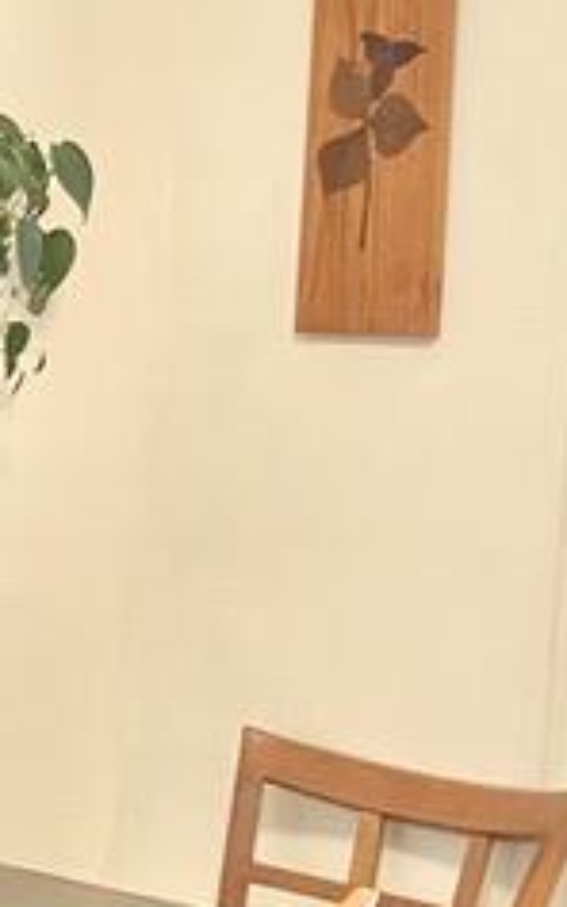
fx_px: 2944
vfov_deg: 17.5
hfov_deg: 8.6
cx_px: -1295
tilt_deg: -5.8
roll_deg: -2.2
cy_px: 639
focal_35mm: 119
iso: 160
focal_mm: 4.2
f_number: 1.6
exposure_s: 1/60
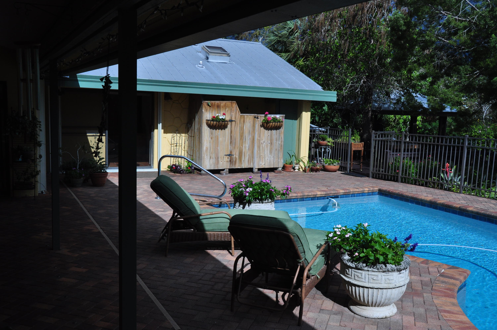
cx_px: 248
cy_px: 165
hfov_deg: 53.2
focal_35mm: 36
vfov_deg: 36.8
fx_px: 496
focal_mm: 24
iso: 400
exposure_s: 1/320
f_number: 11
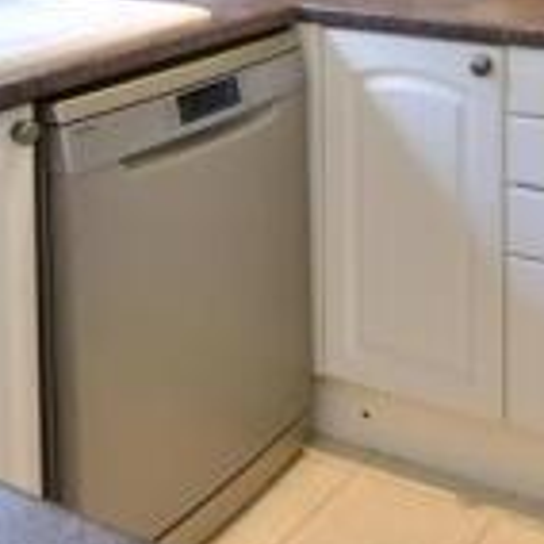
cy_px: -186
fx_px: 1049
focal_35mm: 59
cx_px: 517
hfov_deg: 27.7
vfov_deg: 24.8
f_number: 11
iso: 400
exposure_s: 1/15
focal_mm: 10
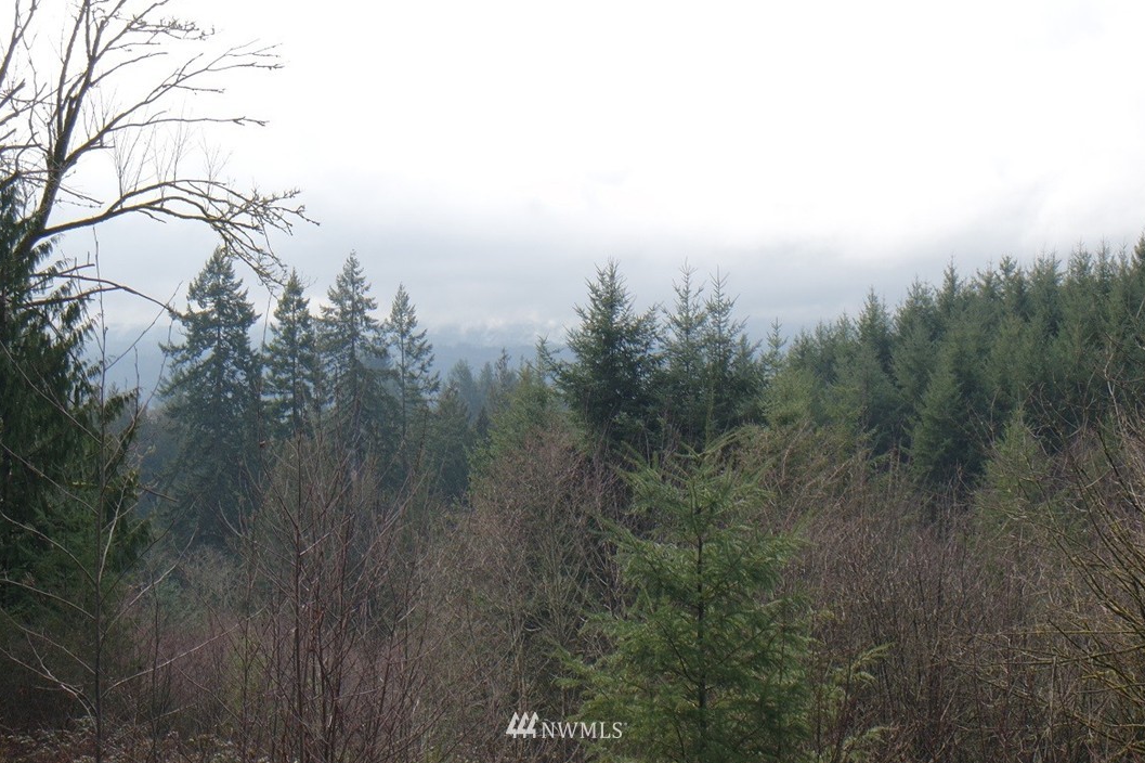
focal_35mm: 74
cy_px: 374
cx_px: 567
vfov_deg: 18.4
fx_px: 2353
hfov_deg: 27.4
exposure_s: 1/200
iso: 160
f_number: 6.3
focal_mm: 27
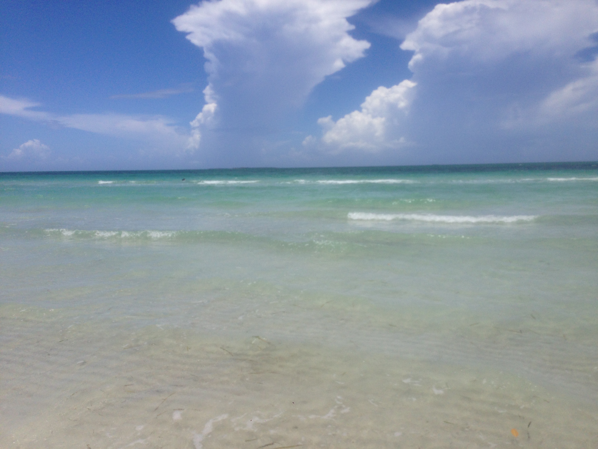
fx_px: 570
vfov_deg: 42.9
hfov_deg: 55.4
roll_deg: -1.5
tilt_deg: -6.7
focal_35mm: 33
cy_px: 224
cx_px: 299
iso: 50
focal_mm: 4.12
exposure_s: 1/3390
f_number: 2.4
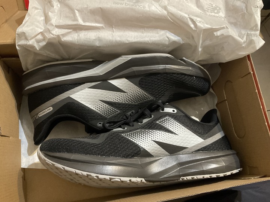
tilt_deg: -64.8
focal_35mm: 29
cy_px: 101
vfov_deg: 48.2
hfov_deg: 61.7
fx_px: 226
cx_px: 135
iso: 400
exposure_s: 1/30
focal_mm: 3
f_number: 1.8
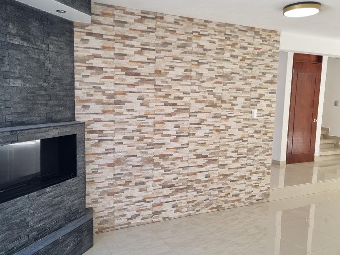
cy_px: 135
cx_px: 149
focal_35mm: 31
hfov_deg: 58.2
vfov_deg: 45.4
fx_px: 304
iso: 50
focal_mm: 5.4
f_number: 1.8
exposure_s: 1/120
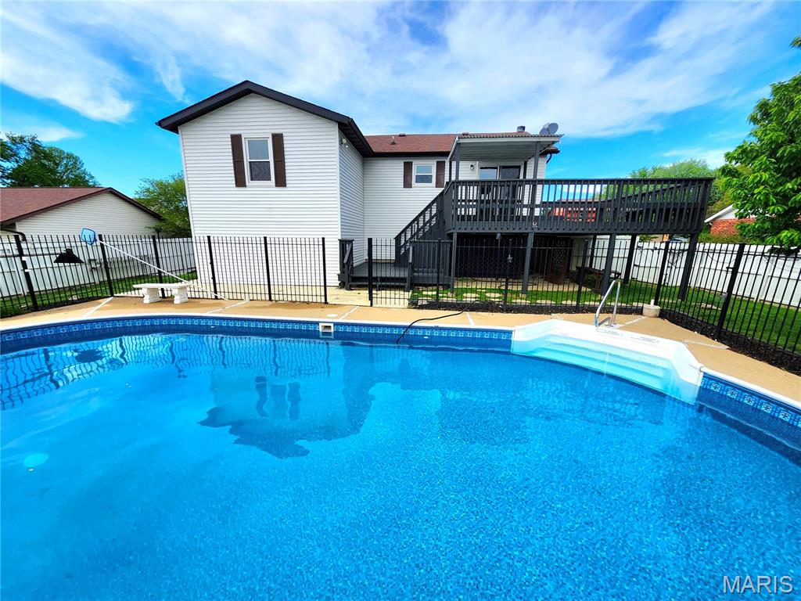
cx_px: 400
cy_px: 300
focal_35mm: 13
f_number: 2.2
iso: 40
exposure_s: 1/1429
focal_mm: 1.74
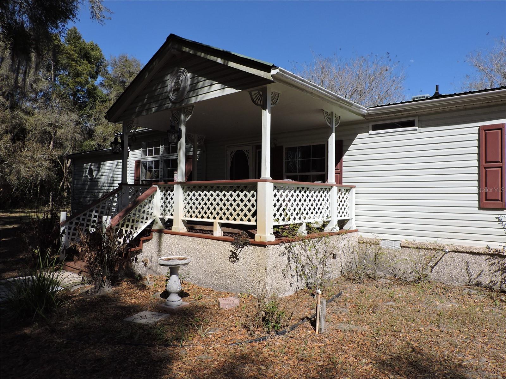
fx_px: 351
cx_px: 253
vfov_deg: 56.8
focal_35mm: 24
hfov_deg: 71.6
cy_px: 190
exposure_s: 1/1250
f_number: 3.3
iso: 100
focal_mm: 4.3
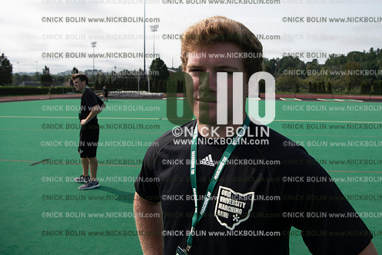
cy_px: 109
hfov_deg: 65.1
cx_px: 221
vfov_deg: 46.3
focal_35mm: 28
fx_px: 297
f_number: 5.6
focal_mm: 24
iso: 125
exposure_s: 1/640
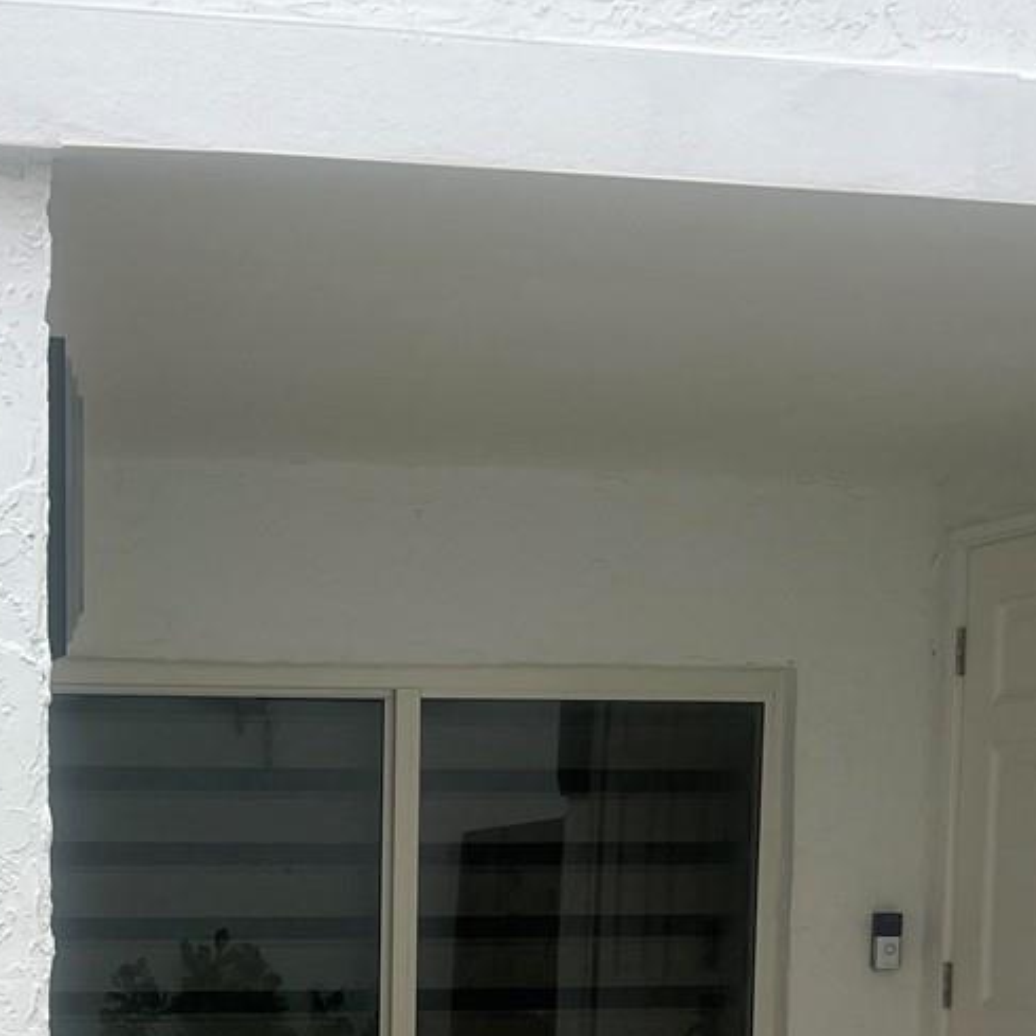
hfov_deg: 22.6
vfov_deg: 21.9
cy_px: 1129
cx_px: 137
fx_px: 2540
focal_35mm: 75
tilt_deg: -7.8
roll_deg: -0.1
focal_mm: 5.7
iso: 50
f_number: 1.5
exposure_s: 1/833
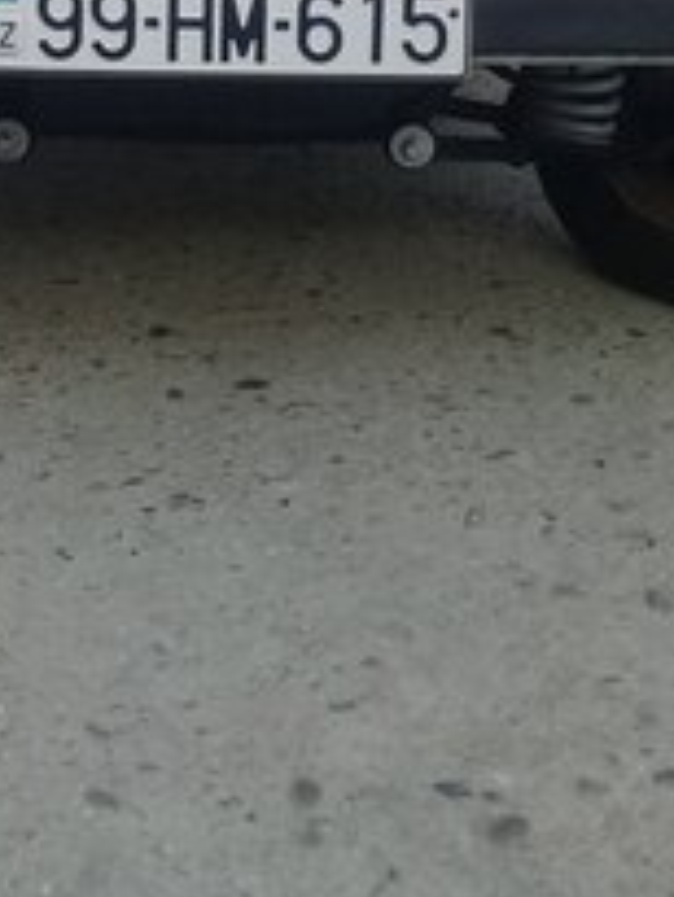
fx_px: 1945
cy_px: -144
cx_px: 228
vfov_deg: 23.9
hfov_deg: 19.6
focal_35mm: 75
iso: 50
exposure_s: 1/561
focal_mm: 3.3
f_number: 2.2
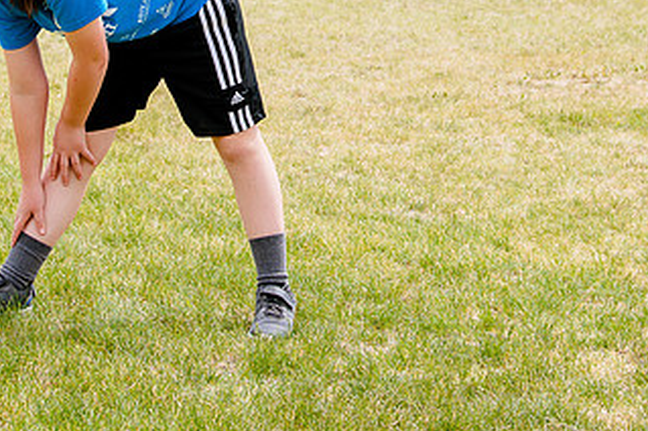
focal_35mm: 115
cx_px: 286
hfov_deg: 17.8
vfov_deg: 11.7
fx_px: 2068
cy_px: -59
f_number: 6.3
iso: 200
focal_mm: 44
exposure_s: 1/640
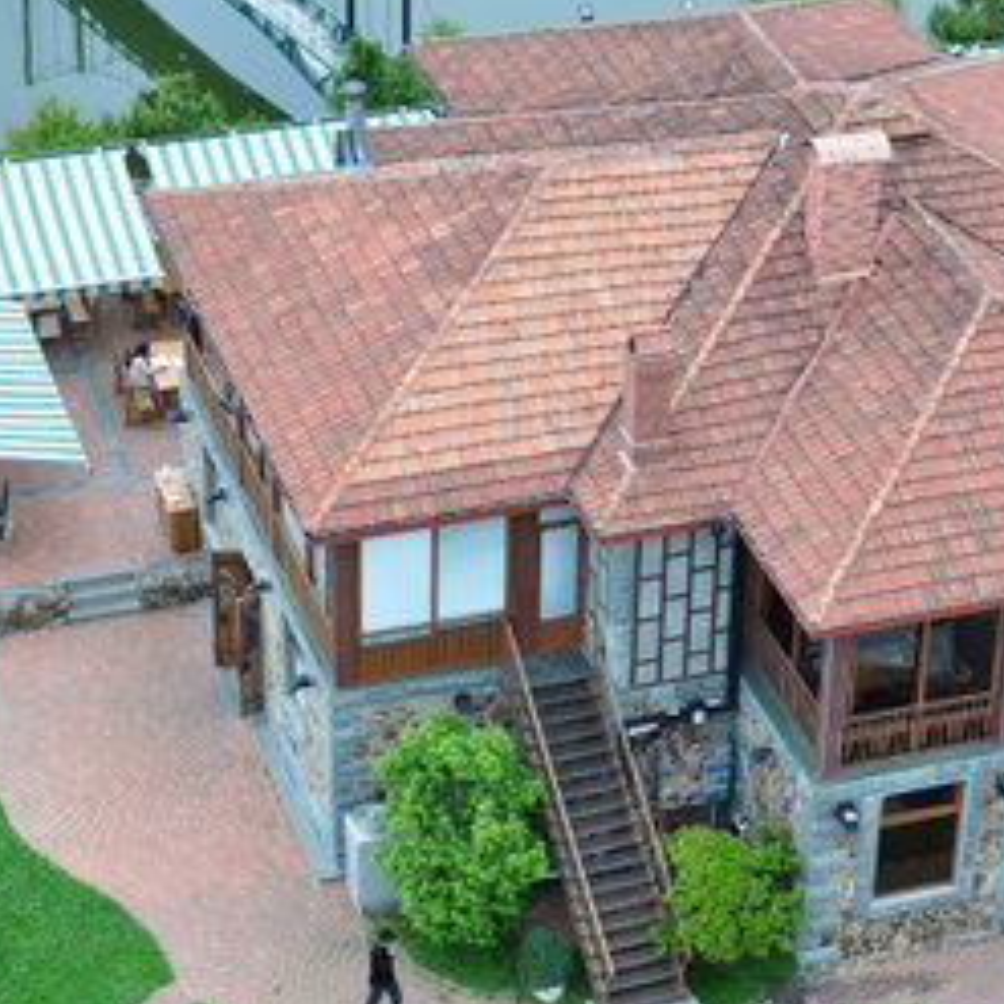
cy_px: 528
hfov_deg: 16.8
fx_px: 3380
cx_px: 760
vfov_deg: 16.9
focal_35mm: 103
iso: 500
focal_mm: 50
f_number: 4.5
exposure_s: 1/80
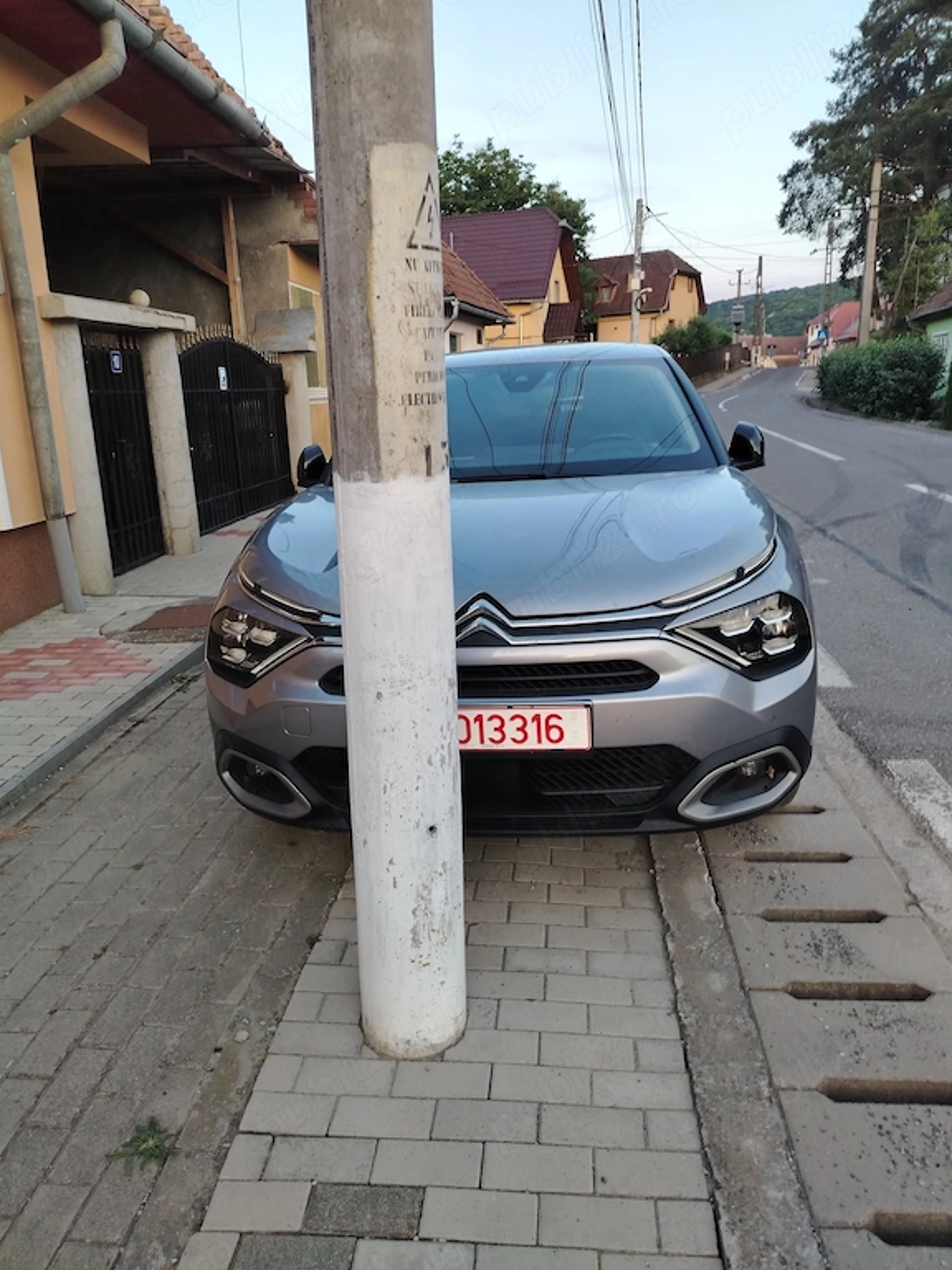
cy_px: 614
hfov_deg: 54.9
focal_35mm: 25
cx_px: 476
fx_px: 917
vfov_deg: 69.4
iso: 213
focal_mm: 5.25
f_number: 1.75
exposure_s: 1/50
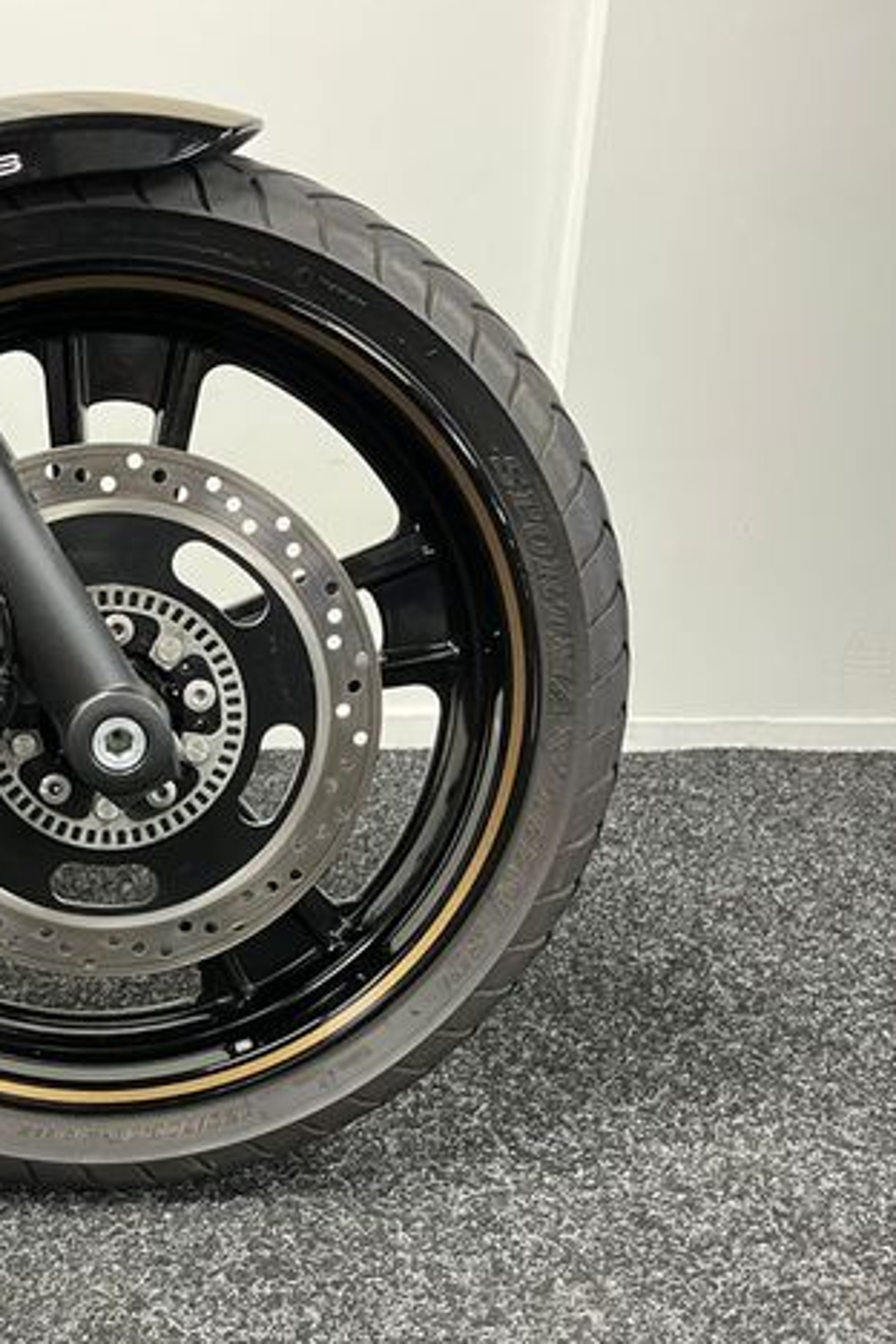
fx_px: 1381
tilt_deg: -16.7
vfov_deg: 51.9
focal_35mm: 37
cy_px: 678
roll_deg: +0.3
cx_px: 109
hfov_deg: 34.2
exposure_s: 1/50
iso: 400
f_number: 1.6
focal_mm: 5.1
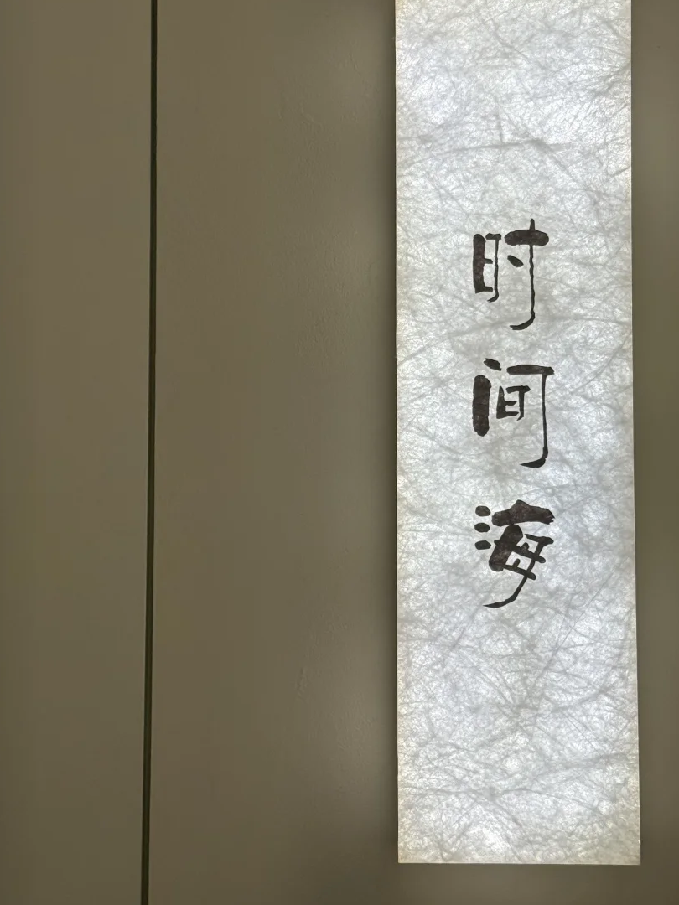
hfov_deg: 22.9
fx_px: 1674
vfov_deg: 30.2
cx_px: 351
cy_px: 345
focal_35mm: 64
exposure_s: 1/269
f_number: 1.78
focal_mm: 6.76
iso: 80
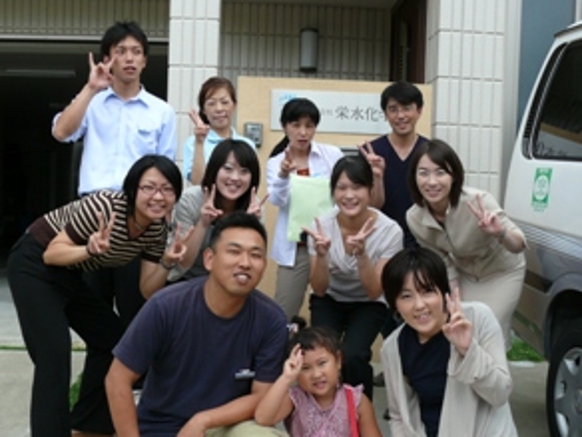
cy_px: 285
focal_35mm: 46
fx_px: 773
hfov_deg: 41.2
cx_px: 283
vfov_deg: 31.3
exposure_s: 1/250
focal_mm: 7.4
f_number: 4
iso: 100
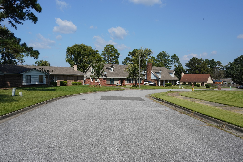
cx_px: 122
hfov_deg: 60.3
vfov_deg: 42.3
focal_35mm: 31
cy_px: 81
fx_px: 209
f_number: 20
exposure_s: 1/100
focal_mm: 31
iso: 400
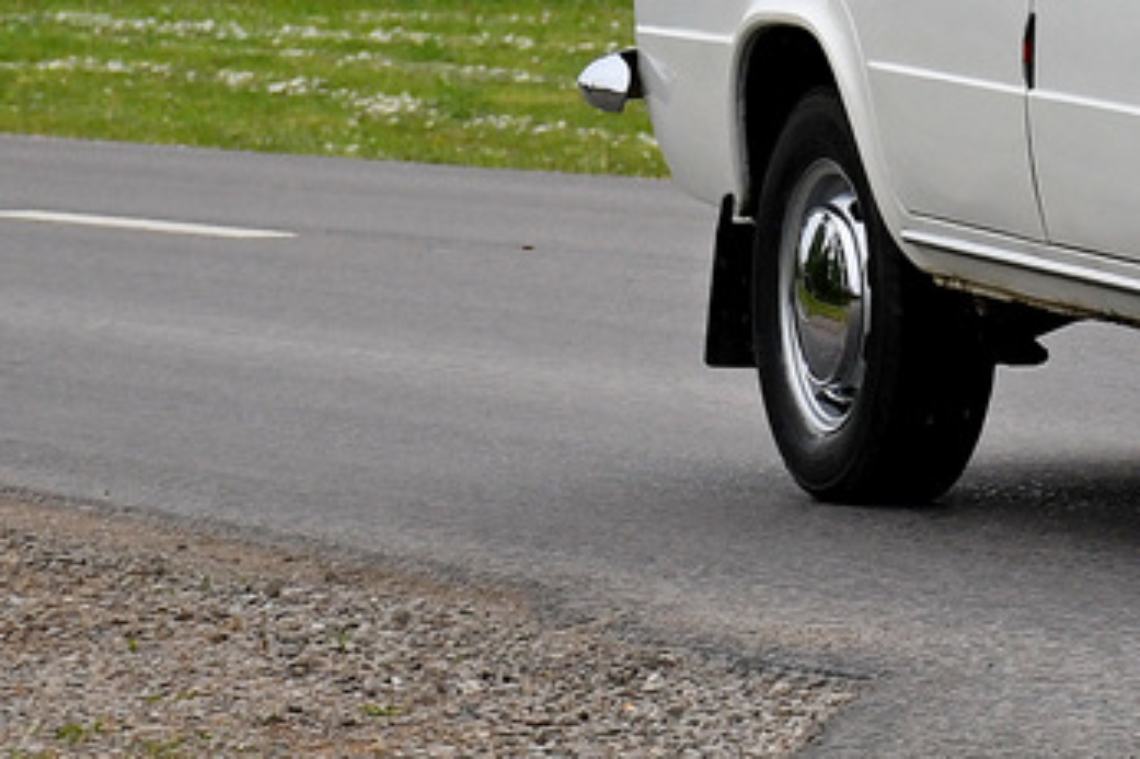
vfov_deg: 4.3
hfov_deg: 6.4
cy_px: -596
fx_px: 9970
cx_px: 1830
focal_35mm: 315
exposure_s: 1/640
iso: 400
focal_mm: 56
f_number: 6.3
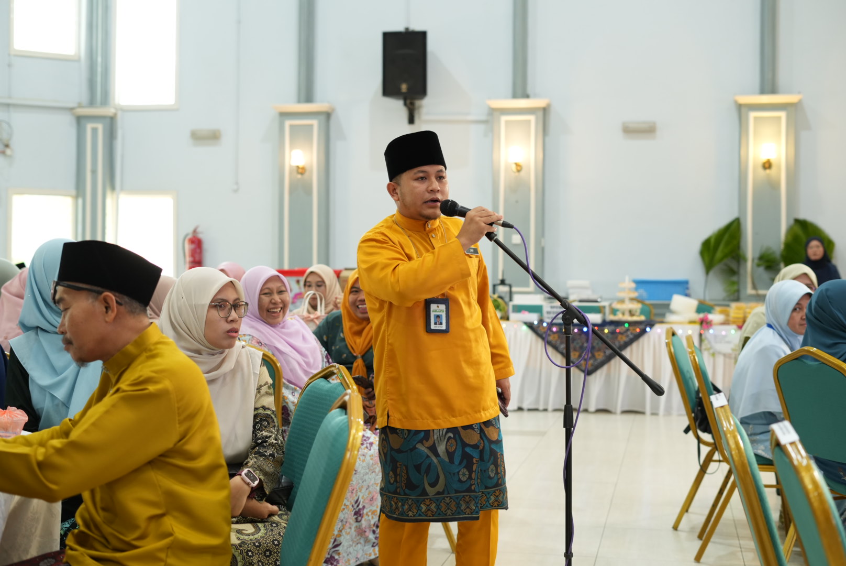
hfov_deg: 39.6
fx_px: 1176
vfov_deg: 27.0
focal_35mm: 50
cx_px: 423
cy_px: 283
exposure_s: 1/100
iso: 1250
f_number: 3.2
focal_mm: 50
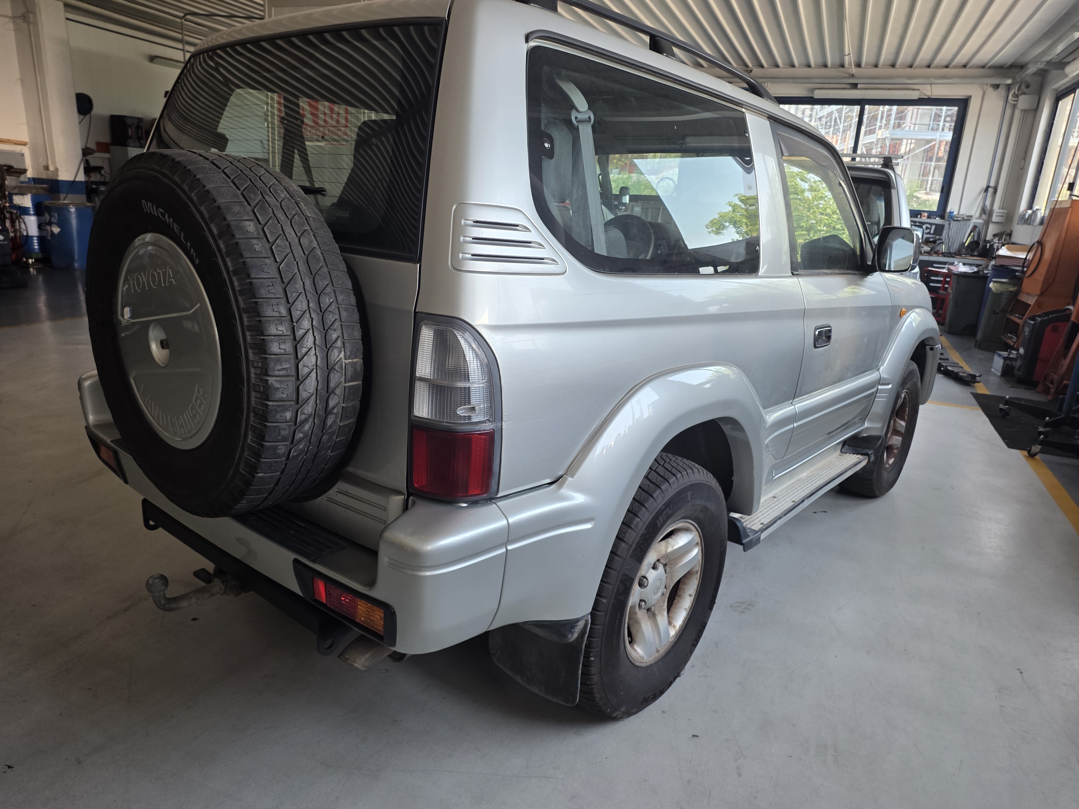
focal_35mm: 23
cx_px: 540
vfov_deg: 58.9
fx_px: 717
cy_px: 404
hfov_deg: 73.9
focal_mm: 6.25
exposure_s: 1/180
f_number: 1.7
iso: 125
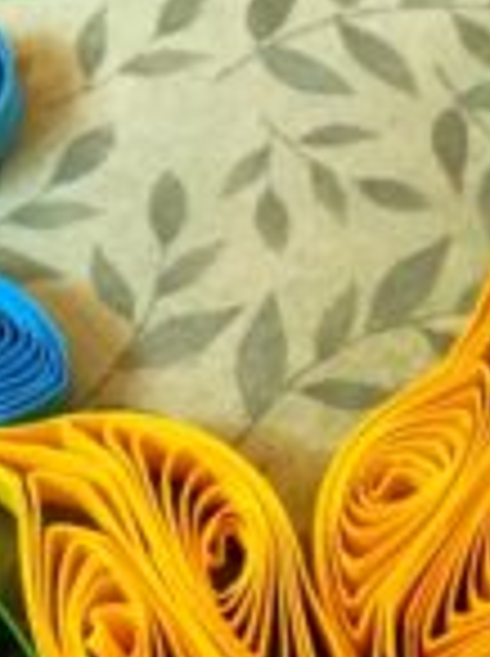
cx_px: 378
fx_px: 2025
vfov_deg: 18.3
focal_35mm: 107
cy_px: 198
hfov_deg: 13.7
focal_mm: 3.83
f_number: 2.2
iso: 125
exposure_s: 1/33.3
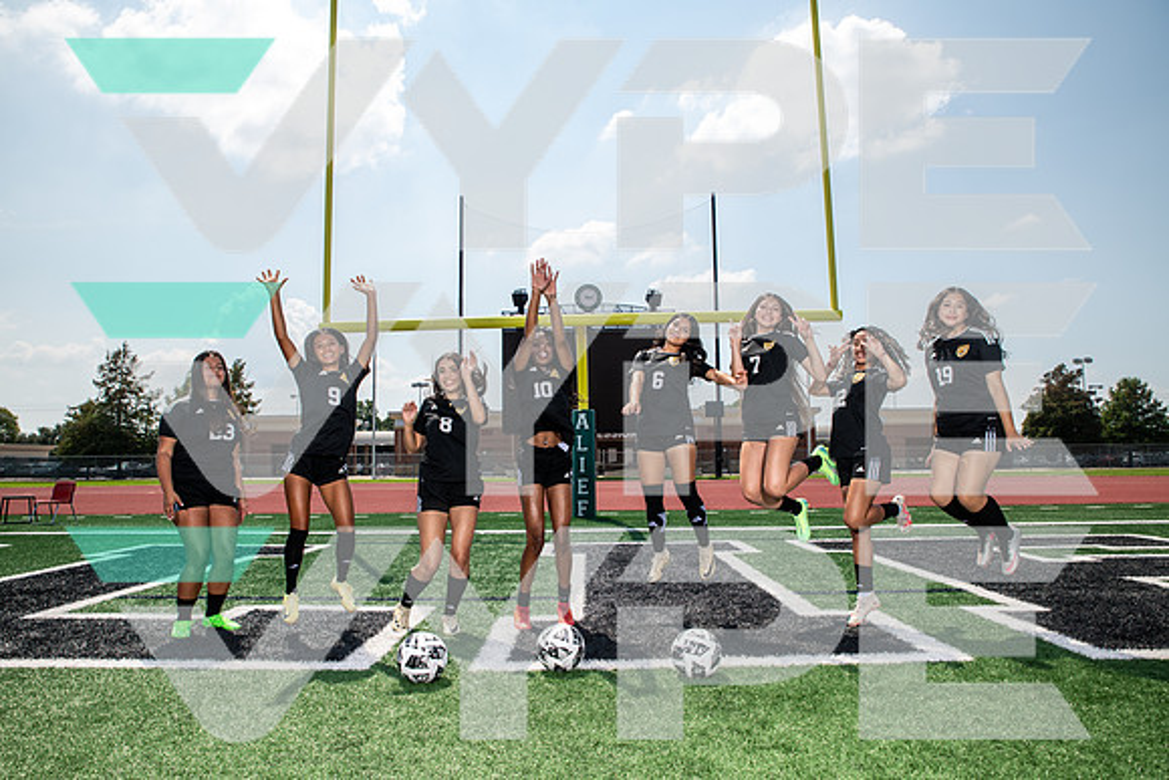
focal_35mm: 24
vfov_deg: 53.2
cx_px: 584
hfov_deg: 73.7
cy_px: 390
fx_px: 779
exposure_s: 1/320
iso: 100
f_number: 7.1
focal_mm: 24
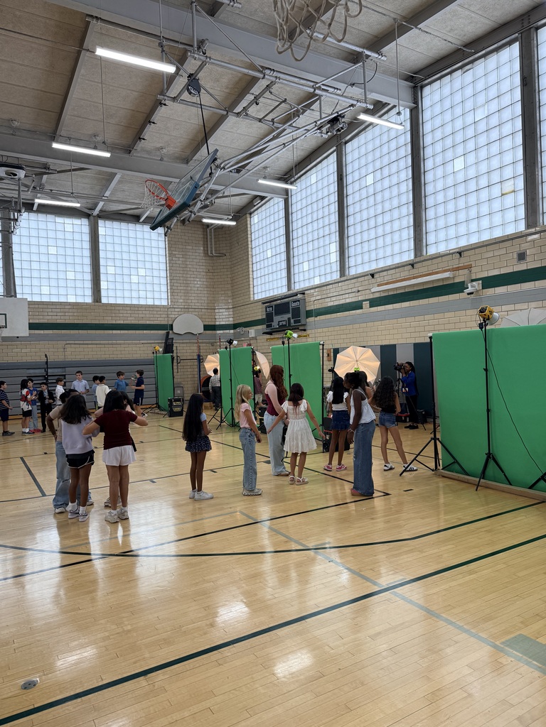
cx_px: 273
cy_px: 364
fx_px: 505
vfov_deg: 71.6
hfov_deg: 56.8
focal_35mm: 24
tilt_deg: +0.3
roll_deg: +2.0
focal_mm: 6.76
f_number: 1.78
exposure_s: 1/345
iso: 100
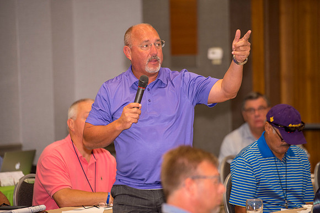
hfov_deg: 10.3
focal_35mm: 200
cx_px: 160
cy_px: 106
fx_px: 1777
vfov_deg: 6.9
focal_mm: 200
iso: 1250
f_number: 3.2
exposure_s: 1/320
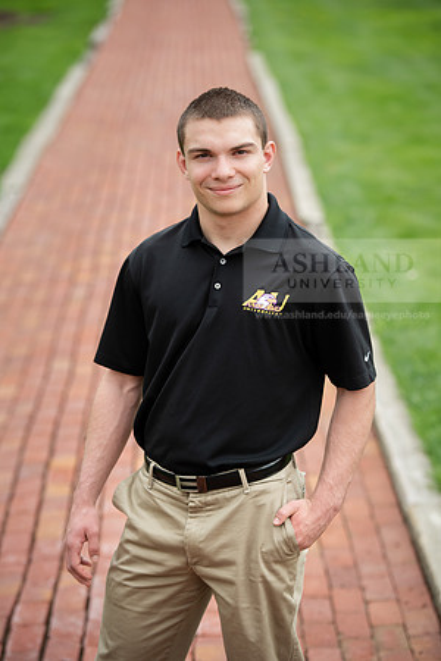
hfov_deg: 11.4
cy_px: 330
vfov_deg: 17.1
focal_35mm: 120
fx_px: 2205
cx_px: 220
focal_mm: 120
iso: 64
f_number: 4
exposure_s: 1/200
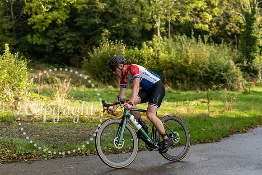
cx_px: 131
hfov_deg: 28.8
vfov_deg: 19.5
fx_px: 510
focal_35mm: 70
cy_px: 88
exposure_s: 1/800
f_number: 3.2
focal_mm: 70
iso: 200
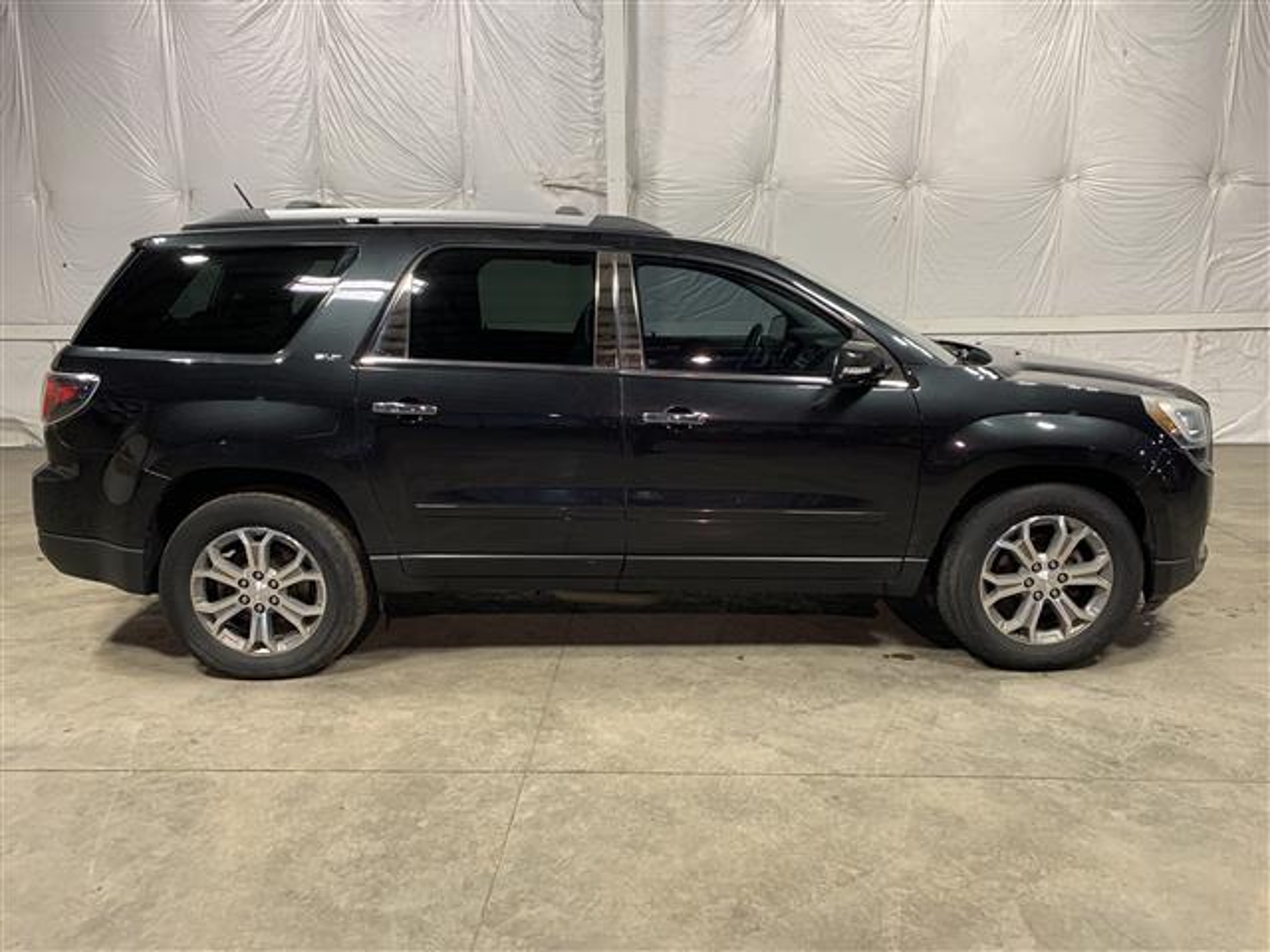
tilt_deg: -11.1
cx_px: 635
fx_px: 954
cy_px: 476
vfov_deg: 53.1
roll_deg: +0.5
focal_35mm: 26
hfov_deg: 67.3
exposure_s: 1/60
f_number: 1.8
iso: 125
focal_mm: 4.25
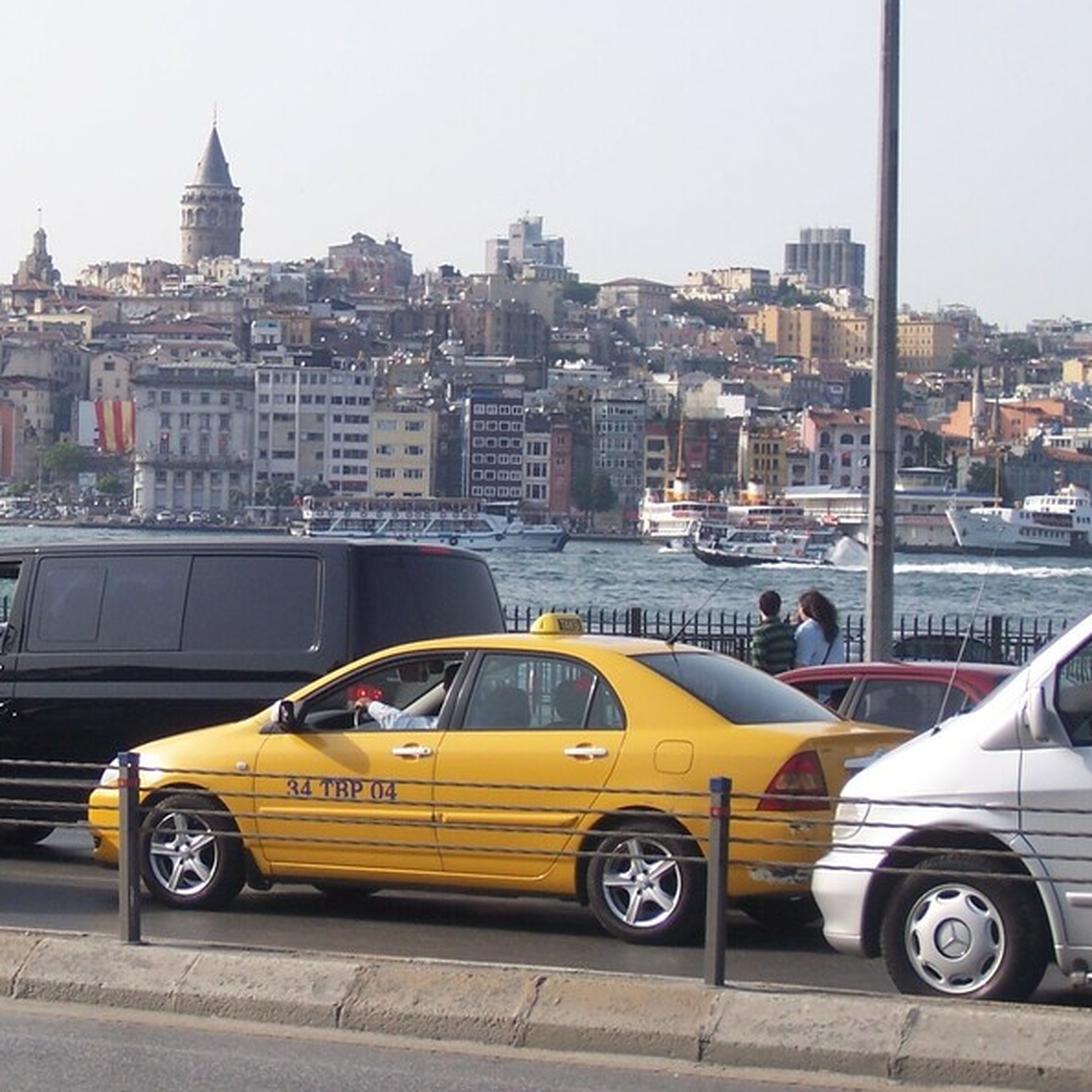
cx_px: 234
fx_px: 3962
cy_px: 402
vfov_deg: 15.7
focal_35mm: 111
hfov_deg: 15.6
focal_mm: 12
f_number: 3.8
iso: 80
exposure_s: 1/640
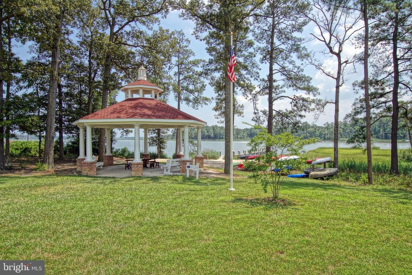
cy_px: 138
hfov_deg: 73.7
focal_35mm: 24
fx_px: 275
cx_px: 206
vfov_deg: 53.1
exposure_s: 1/200
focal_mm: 16
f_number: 7.1
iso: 100
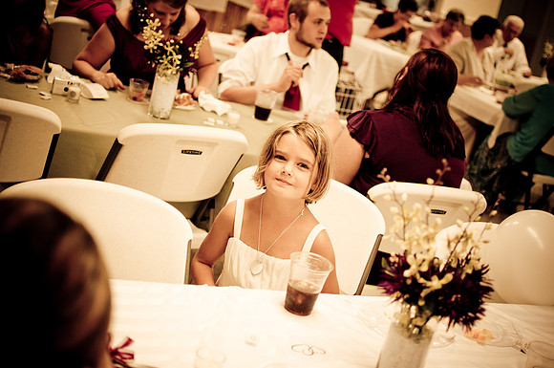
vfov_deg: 25.7
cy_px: 184
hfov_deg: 37.9
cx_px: 277
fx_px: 807
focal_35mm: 52
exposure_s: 1/40
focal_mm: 35
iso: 200
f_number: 1.8
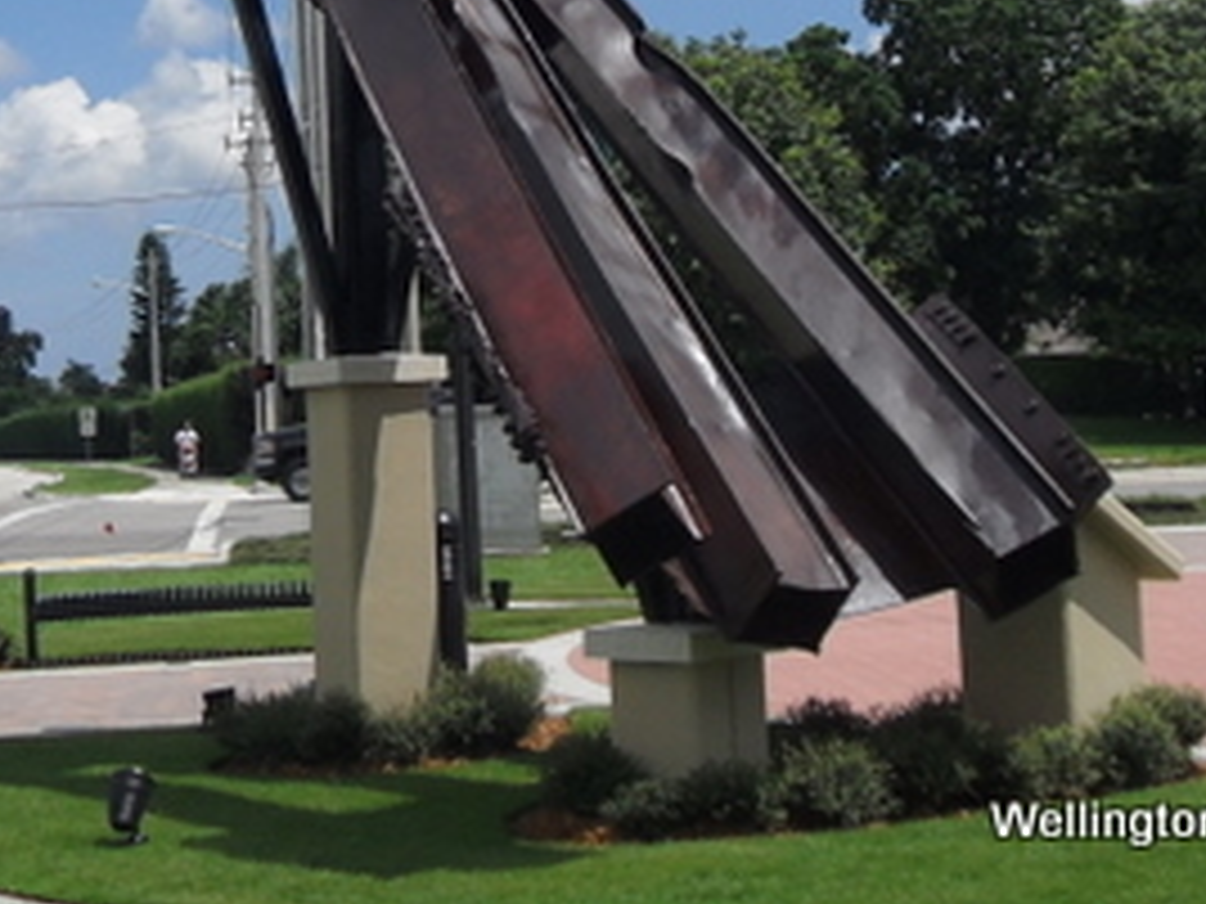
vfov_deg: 30.0
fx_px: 1637
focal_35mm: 47
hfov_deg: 40.4
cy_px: 148
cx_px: 644
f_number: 9.5
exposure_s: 1/250
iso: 80
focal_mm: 5
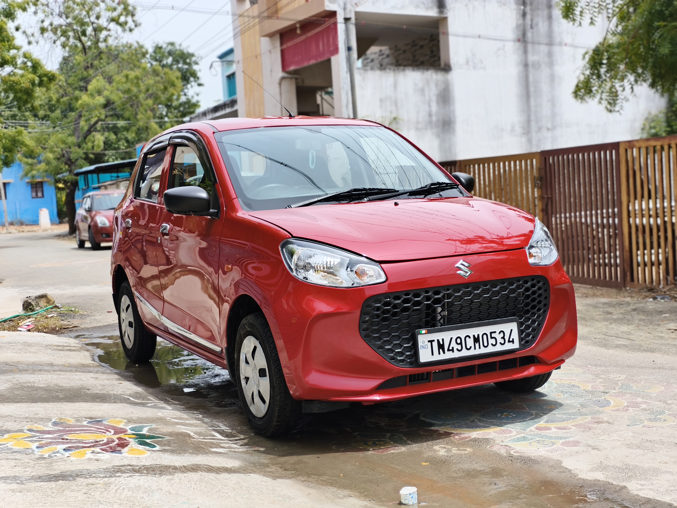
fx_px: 978
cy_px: 254
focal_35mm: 50
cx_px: 338
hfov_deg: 38.2
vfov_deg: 29.1
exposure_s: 1/1417
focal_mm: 7.1
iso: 100
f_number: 1.85
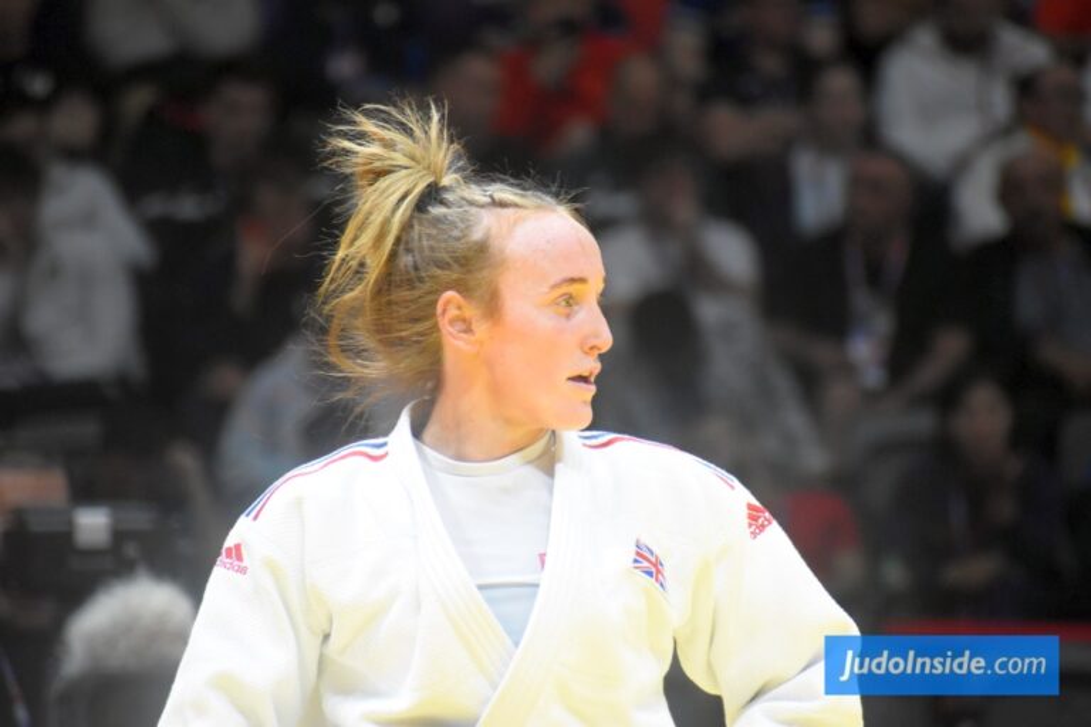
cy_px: 364
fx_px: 13636
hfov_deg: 4.6
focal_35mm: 450
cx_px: 546
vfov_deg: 3.1
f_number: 6.3
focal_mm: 300
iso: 3200
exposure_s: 1/500
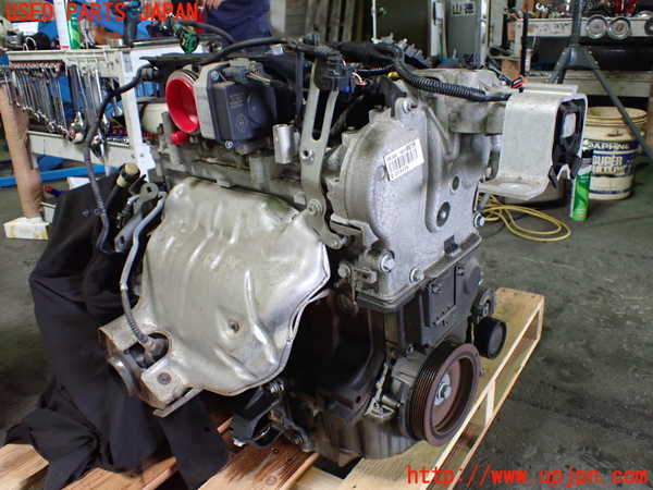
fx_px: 566
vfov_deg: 46.8
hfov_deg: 60.0
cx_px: 326
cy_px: 245
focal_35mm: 30
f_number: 2.3
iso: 800
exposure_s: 1/125
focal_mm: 5.4
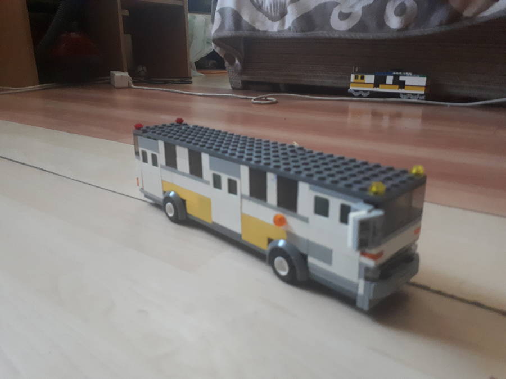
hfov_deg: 65.3
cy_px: 190
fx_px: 395
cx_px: 253
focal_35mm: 27
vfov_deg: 51.4
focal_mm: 3.6
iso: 640
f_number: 1.9
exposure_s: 1/17
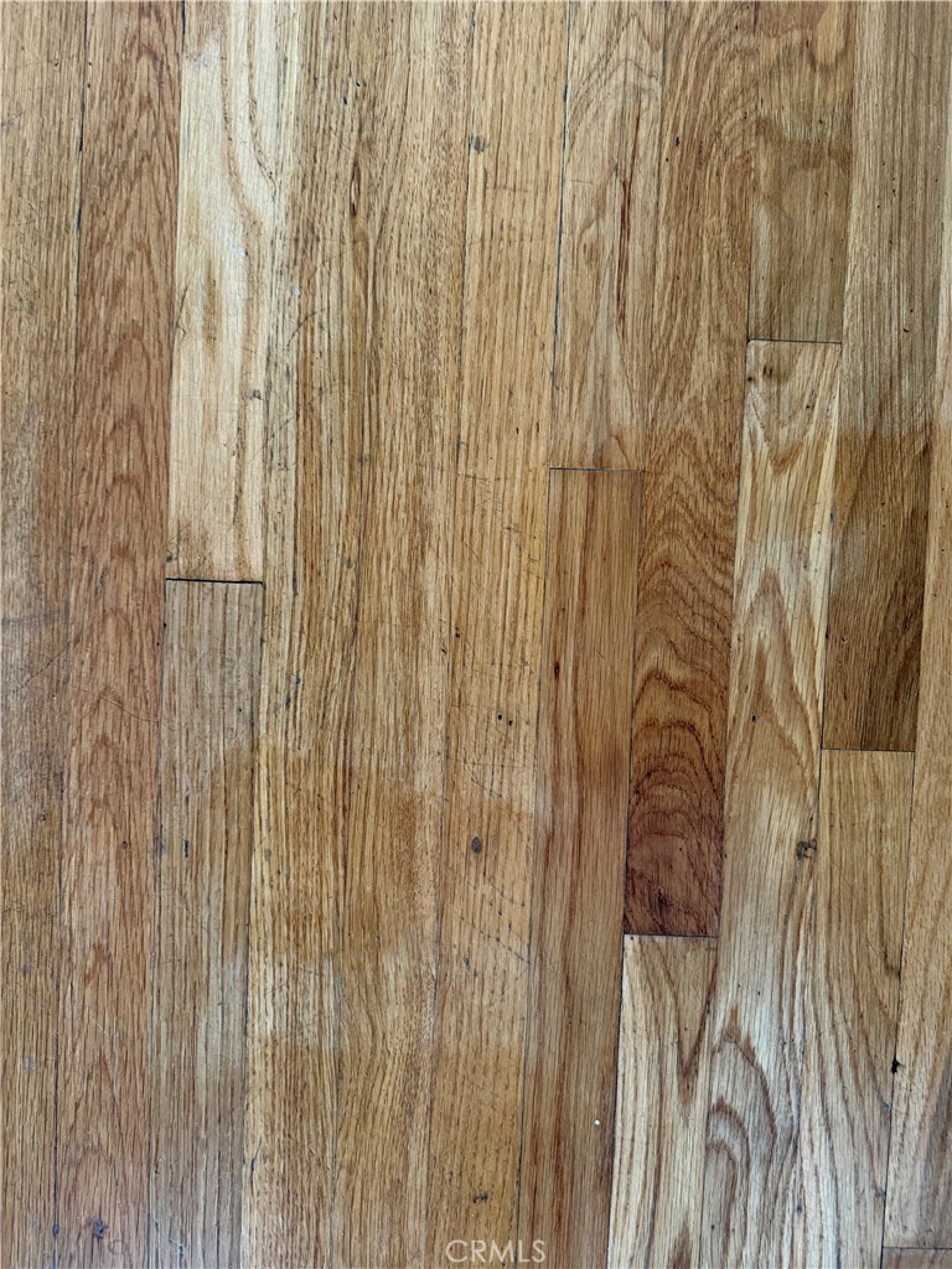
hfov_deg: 56.8
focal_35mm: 24
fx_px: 880
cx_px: 476
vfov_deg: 71.6
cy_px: 634
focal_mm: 6.76
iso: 250
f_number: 1.78
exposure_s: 1/60
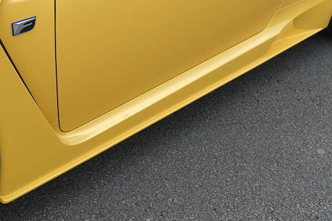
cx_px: 132
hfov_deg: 28.8
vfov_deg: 19.3
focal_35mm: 70
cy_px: 63
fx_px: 645
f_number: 4
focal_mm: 14.9
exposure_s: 1/320
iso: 125
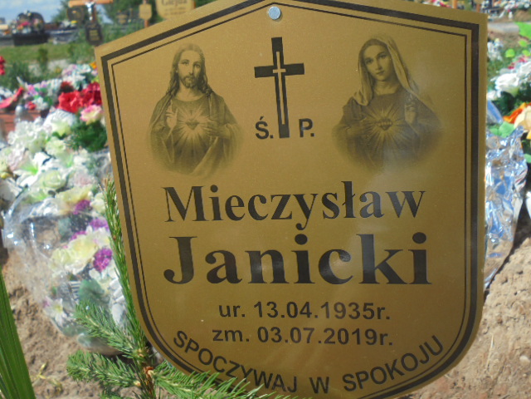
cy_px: 200
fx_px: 583
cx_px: 266
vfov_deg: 37.7
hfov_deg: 49.0
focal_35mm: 38
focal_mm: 6.9
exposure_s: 1/640
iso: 100
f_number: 4.2
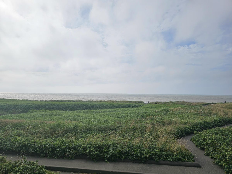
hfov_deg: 73.9
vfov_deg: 58.9
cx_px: 116
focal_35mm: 23
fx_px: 154
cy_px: 87
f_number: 1.7
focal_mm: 6.3
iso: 10
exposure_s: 1/3067
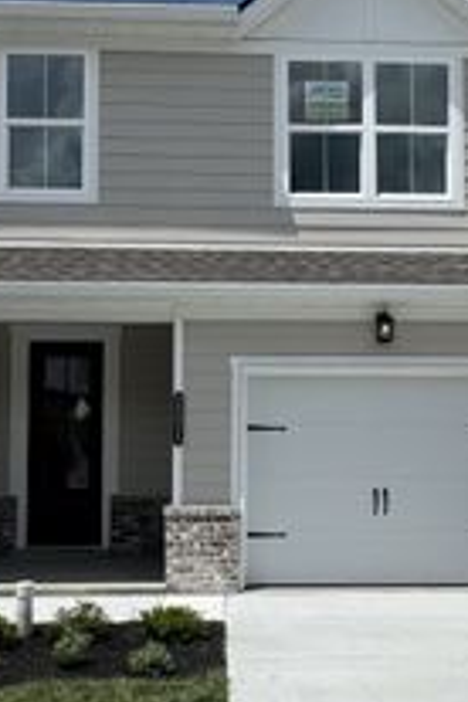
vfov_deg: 41.8
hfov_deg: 28.6
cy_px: 398
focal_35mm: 47
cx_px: 254
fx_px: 916
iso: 50
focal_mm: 2.22
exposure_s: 1/4132
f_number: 2.2
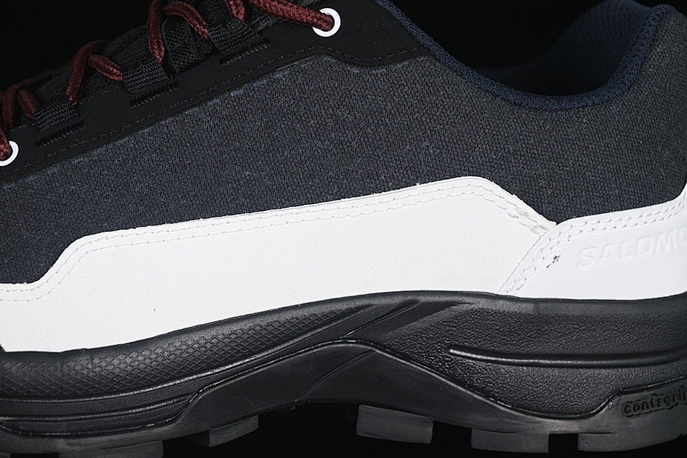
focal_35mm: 79
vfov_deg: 17.3
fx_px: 1508
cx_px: 328
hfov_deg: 25.7
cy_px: 236
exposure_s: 1/50
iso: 160
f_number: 6.3
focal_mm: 50
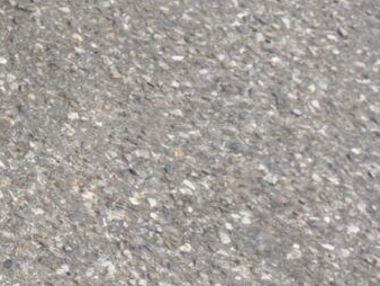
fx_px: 1911
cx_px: -771
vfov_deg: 7.3
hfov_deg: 9.1
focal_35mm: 174
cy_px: -637
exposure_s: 1/2163
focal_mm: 6.5
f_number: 1.4
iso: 64
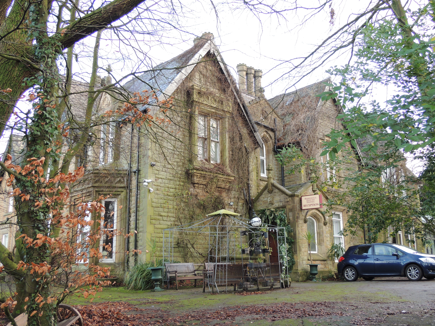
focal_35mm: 35
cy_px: 163
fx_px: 440
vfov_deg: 40.7
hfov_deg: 52.6
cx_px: 218
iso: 100
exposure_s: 1/50
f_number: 3.3
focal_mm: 6.2
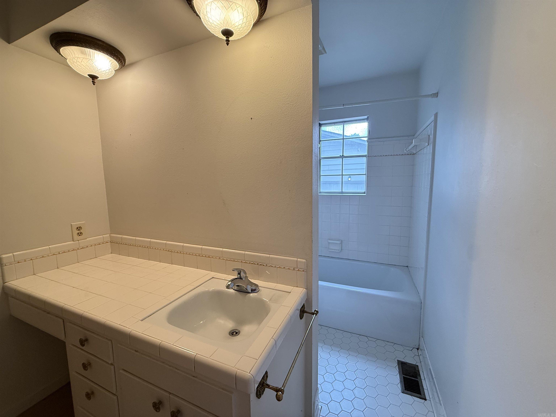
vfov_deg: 85.7
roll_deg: +0.5
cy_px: 208
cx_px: 278
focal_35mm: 14
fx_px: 225
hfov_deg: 102.1
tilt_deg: -6.4
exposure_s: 1/120
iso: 200
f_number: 2.2
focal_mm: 2.22
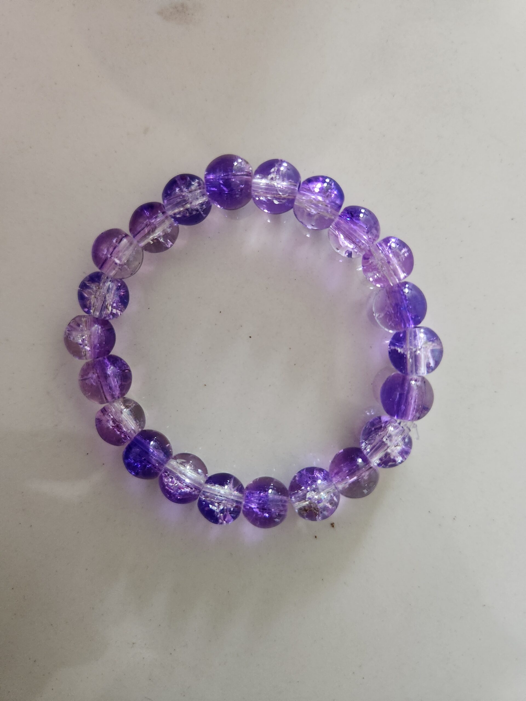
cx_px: 263
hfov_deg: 58.9
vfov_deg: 73.9
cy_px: 350
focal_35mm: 23
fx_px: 466
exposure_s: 1/100
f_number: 1.8
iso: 800
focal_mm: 5.4
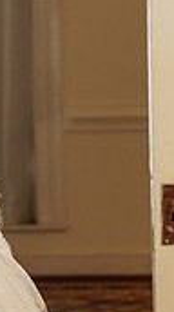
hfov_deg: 4.5
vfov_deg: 8.2
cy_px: 59
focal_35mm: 262
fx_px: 2162
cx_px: -179
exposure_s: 1/100
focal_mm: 70
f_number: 4
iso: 2000
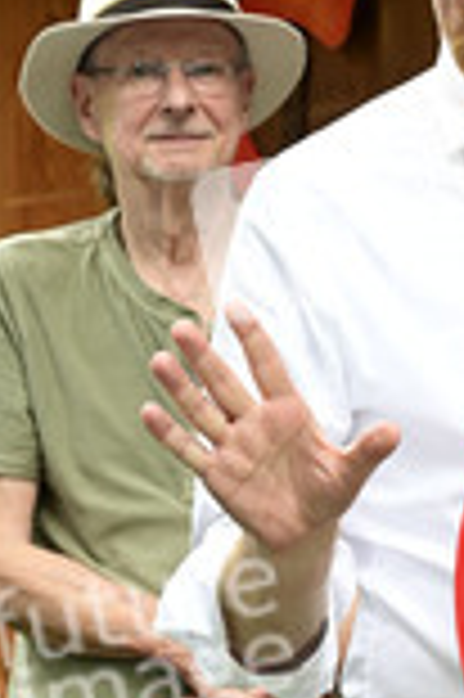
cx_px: 554
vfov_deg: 11.4
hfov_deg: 7.5
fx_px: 3507
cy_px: 441
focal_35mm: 181
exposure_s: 1/200
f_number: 6.3
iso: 500
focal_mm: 70
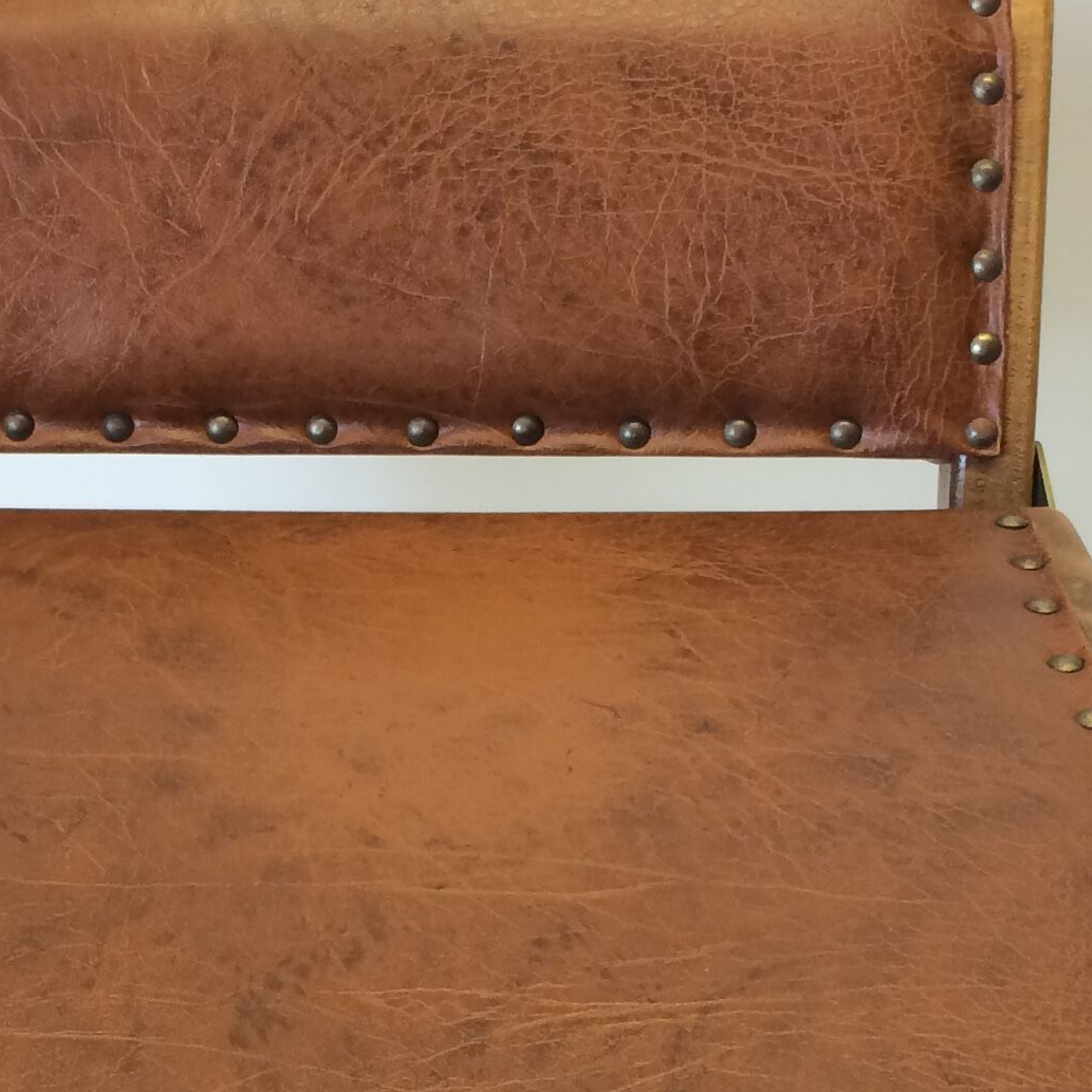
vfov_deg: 21.2
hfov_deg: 21.3
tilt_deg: -34.0
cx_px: 367
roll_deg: +0.1
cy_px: 856
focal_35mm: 81
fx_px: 2891
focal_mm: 4.15
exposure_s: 1/33
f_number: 2.2
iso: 40
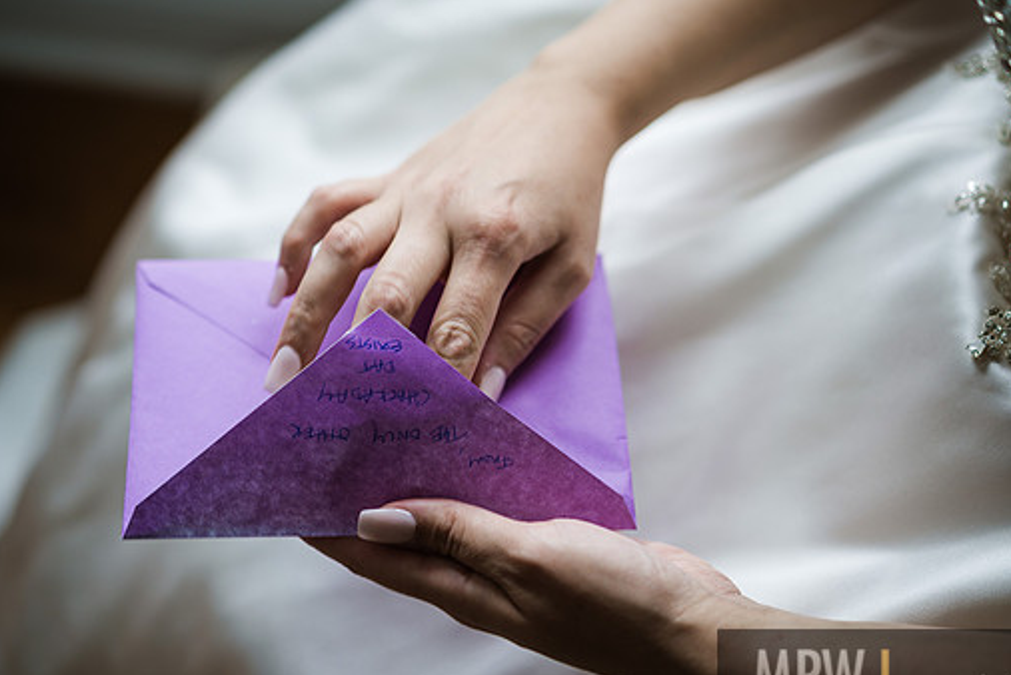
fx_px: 1770
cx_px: 496
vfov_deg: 21.6
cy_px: 368
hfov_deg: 31.9
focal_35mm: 63
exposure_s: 1/125
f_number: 2
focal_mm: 55
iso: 100
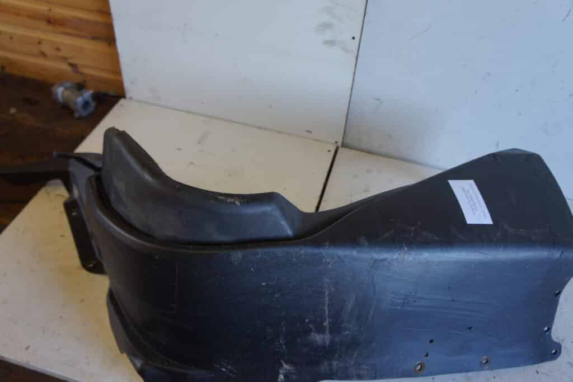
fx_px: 478
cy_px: 191
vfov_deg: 43.6
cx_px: 286
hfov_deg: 61.9
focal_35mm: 30
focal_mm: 20
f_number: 4
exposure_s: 1/60
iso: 320
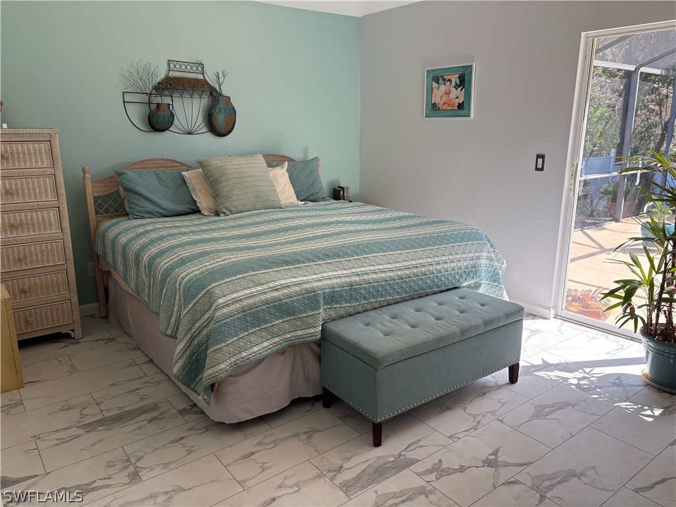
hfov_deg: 67.3
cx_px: 338
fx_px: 508
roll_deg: +0.9
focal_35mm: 26
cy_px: 254
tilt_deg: -13.7
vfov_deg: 53.1
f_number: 1.6
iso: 64
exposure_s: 1/284
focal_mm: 5.96
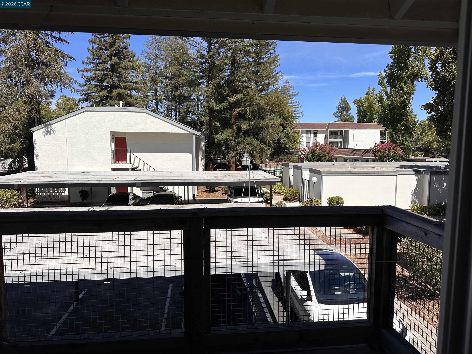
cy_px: 177
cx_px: 236
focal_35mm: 24
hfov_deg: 71.6
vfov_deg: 56.8
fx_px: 327
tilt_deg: -6.4
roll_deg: -0.4
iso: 80
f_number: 1.78
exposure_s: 1/5525
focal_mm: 6.86
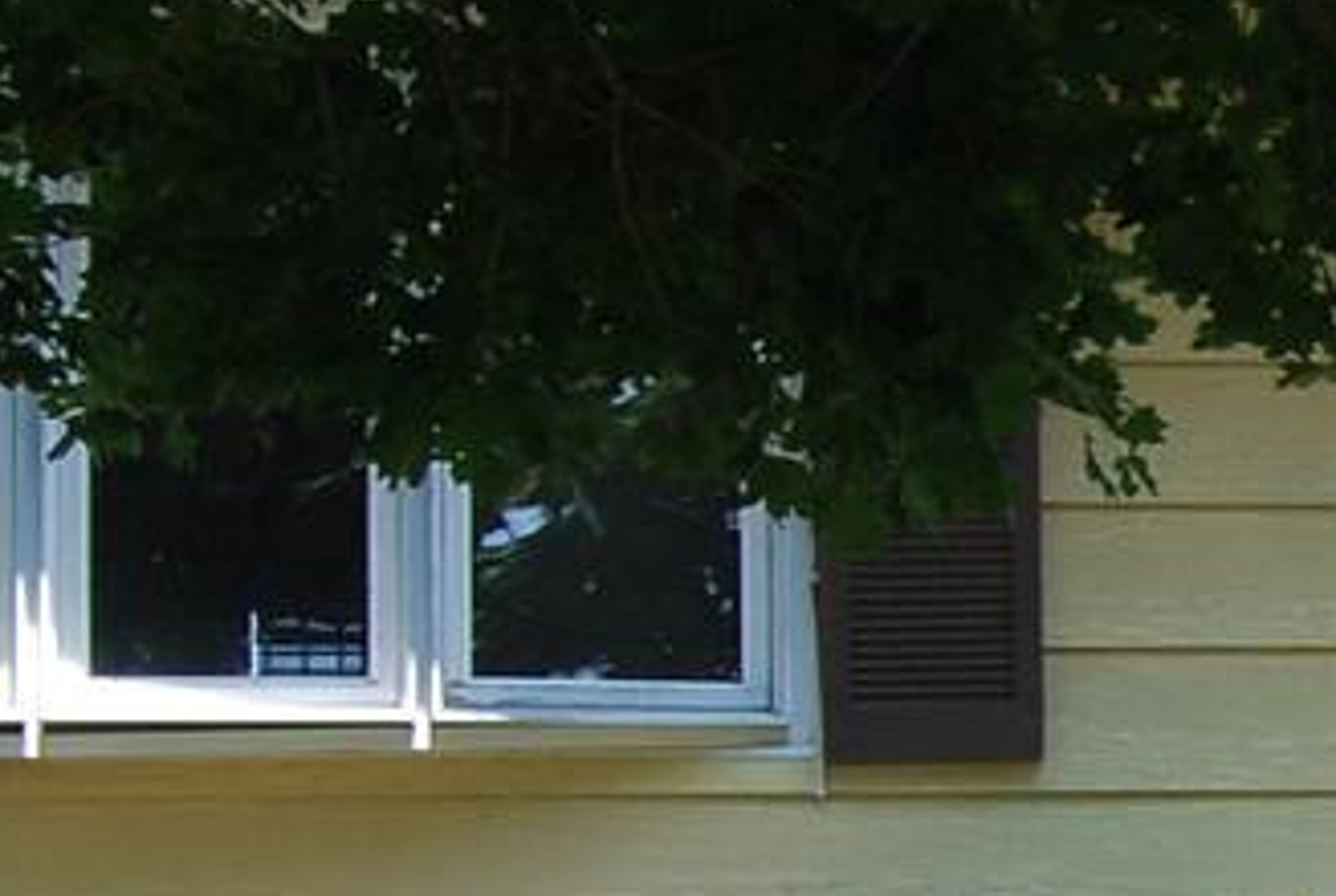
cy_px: 1071
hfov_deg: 8.9
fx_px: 7998
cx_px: 2758
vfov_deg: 6.4
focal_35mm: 215
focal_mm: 23
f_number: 9
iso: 200
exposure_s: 1/100
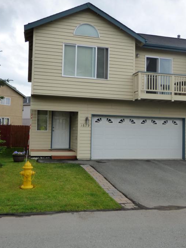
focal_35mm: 36
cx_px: 94
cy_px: 119
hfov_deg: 39.6
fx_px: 258
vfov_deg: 51.4
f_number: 3.3
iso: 200
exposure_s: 1/800
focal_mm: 5.53
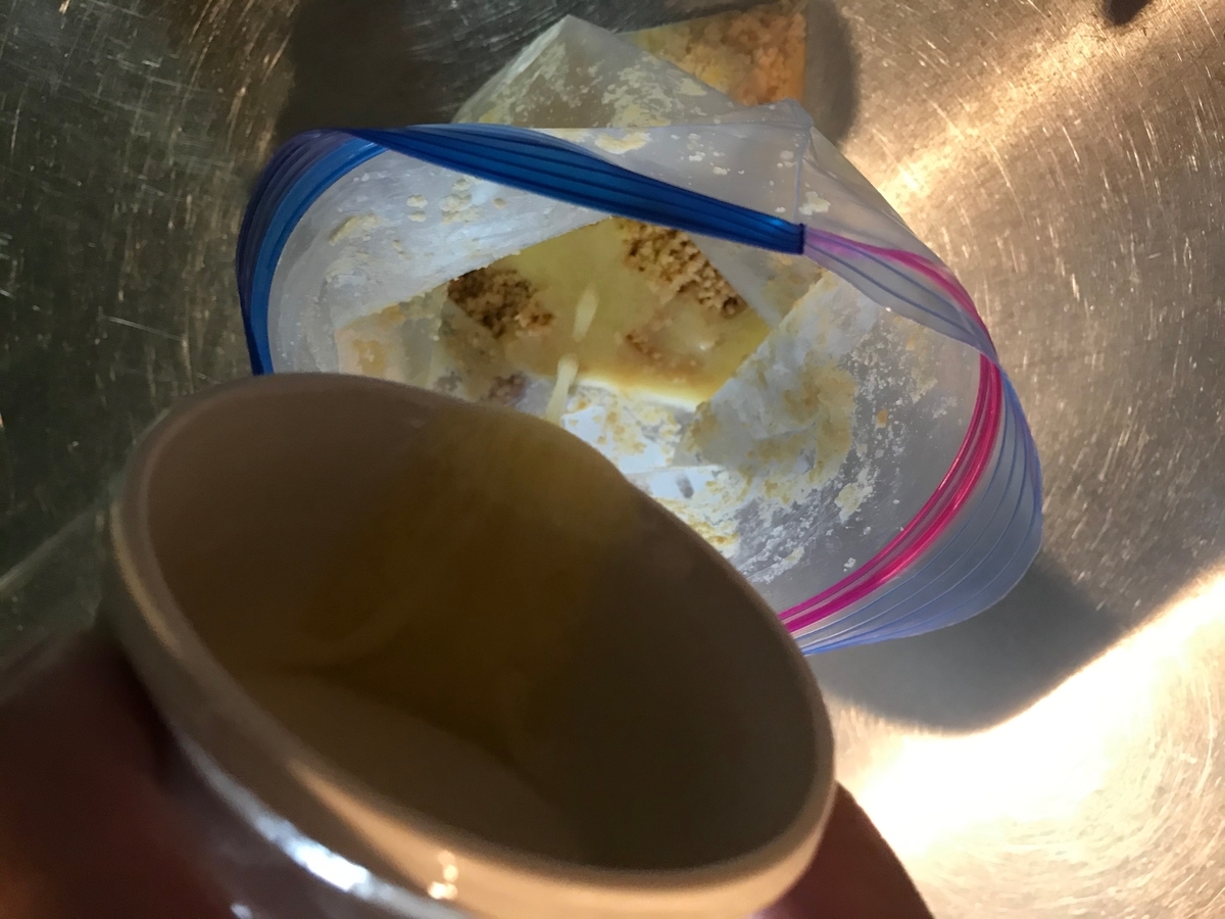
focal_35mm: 28
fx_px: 991
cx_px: 612
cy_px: 460
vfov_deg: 49.7
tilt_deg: -68.9
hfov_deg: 63.4
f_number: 1.8
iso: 100
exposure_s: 1/17
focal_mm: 3.99
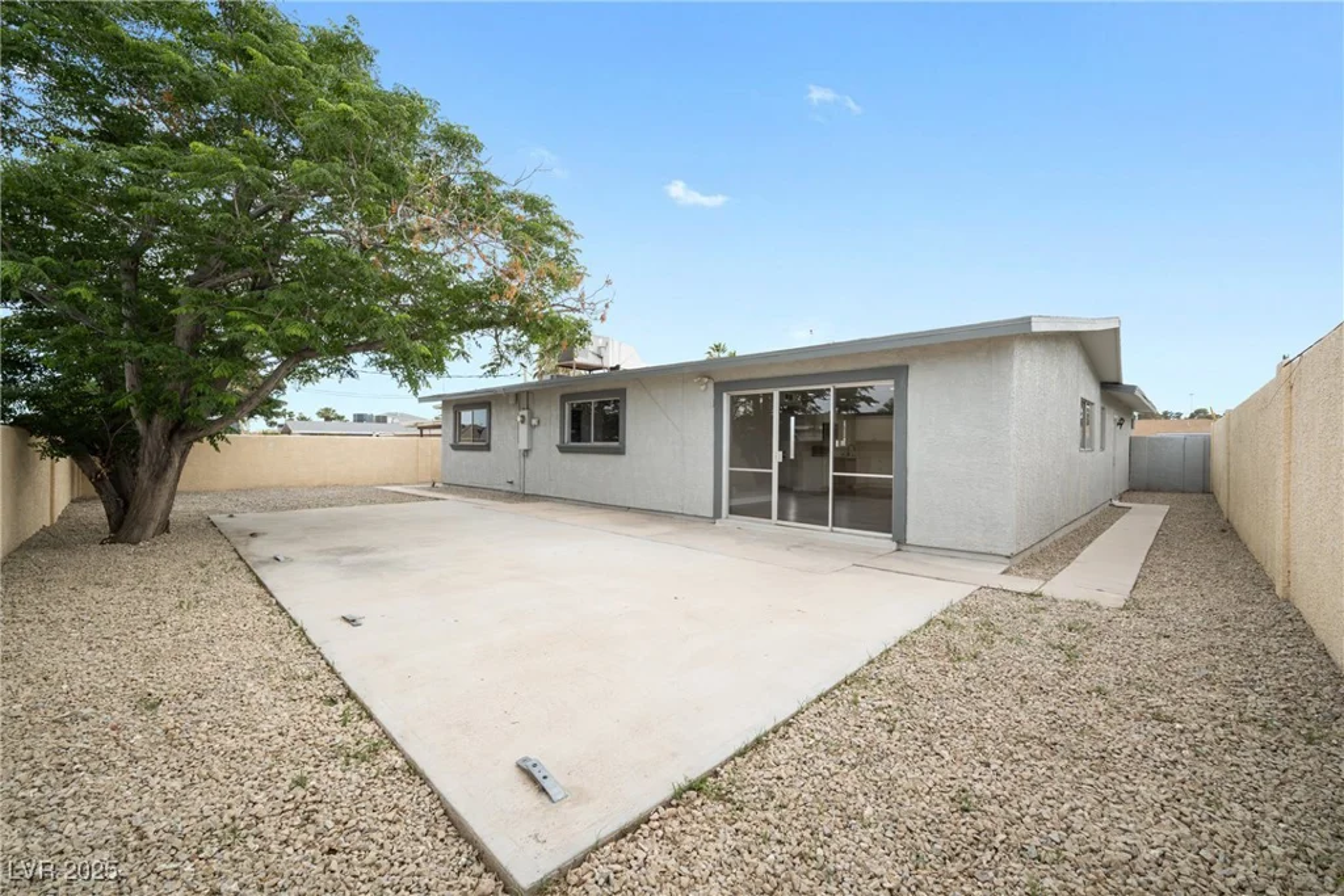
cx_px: 672
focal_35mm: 14
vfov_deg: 81.2
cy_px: 448
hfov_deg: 104.2
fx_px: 523
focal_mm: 14
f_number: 9
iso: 100
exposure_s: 1/60
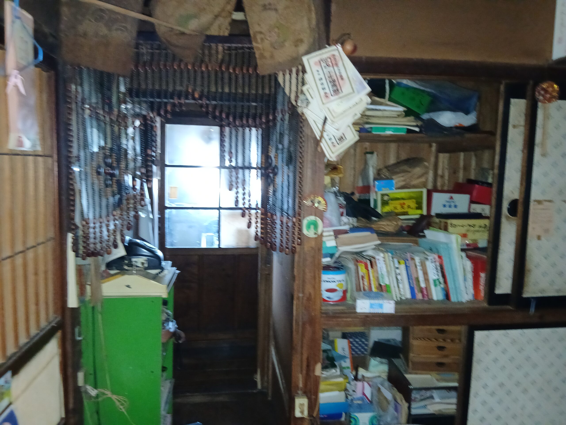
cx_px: 283
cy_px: 212
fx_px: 425
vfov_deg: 53.1
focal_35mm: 26
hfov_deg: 67.3
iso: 500
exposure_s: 1/20
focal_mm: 3.86
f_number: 1.8
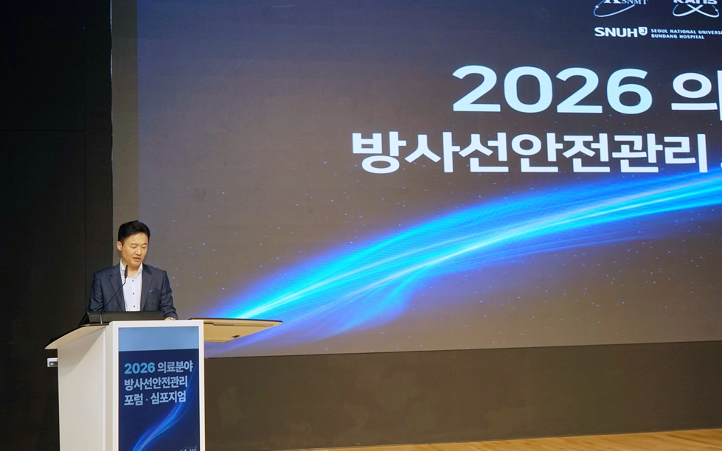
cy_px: 230
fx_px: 984
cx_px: 363
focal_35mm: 50
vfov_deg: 25.8
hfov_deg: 40.3
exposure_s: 1/100
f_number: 7.1
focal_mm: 48
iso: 400
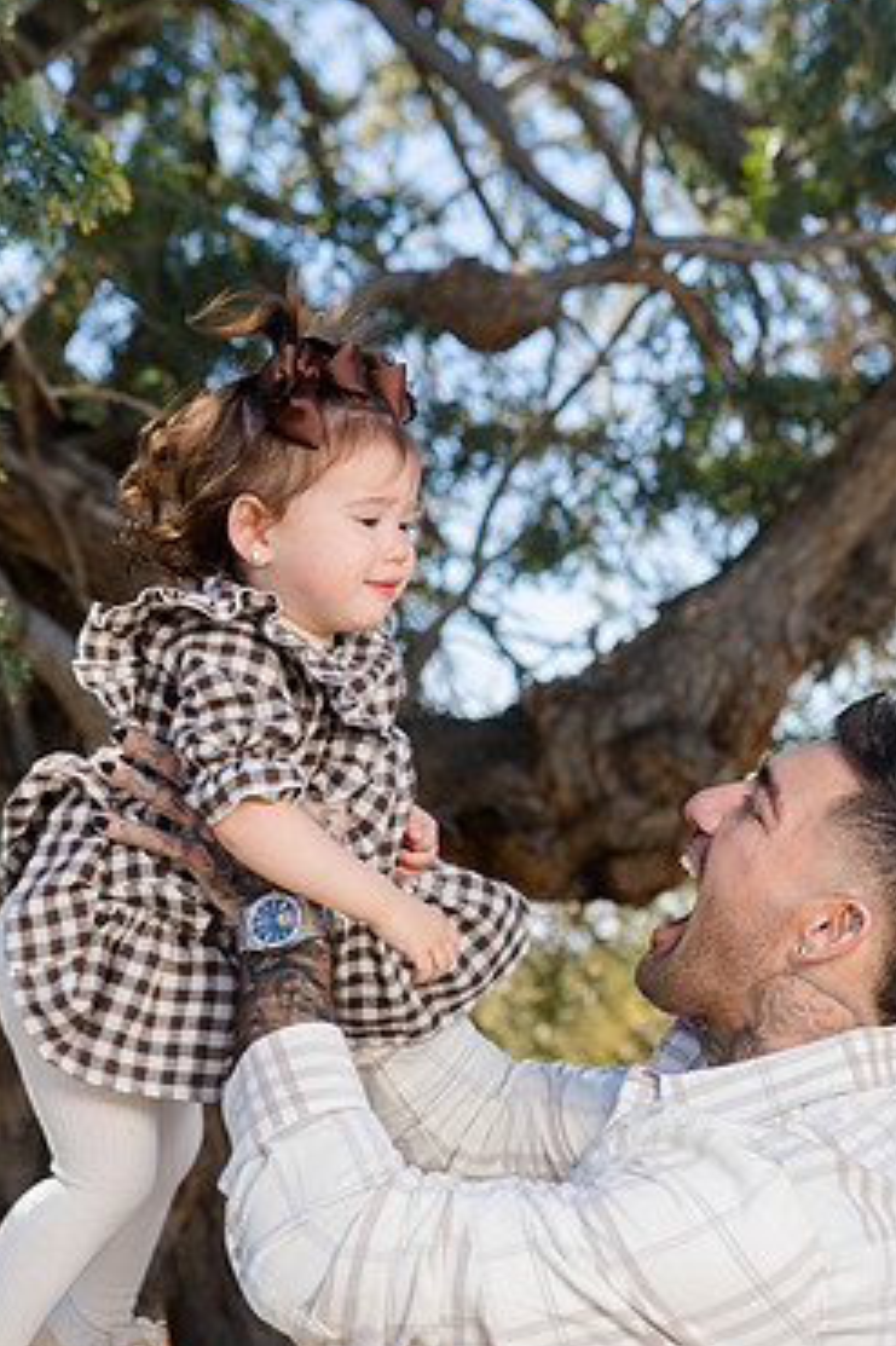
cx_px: 533
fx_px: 3176
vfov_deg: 23.9
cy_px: 704
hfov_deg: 16.0
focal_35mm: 85
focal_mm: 70
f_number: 5.6
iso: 125
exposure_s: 1/250
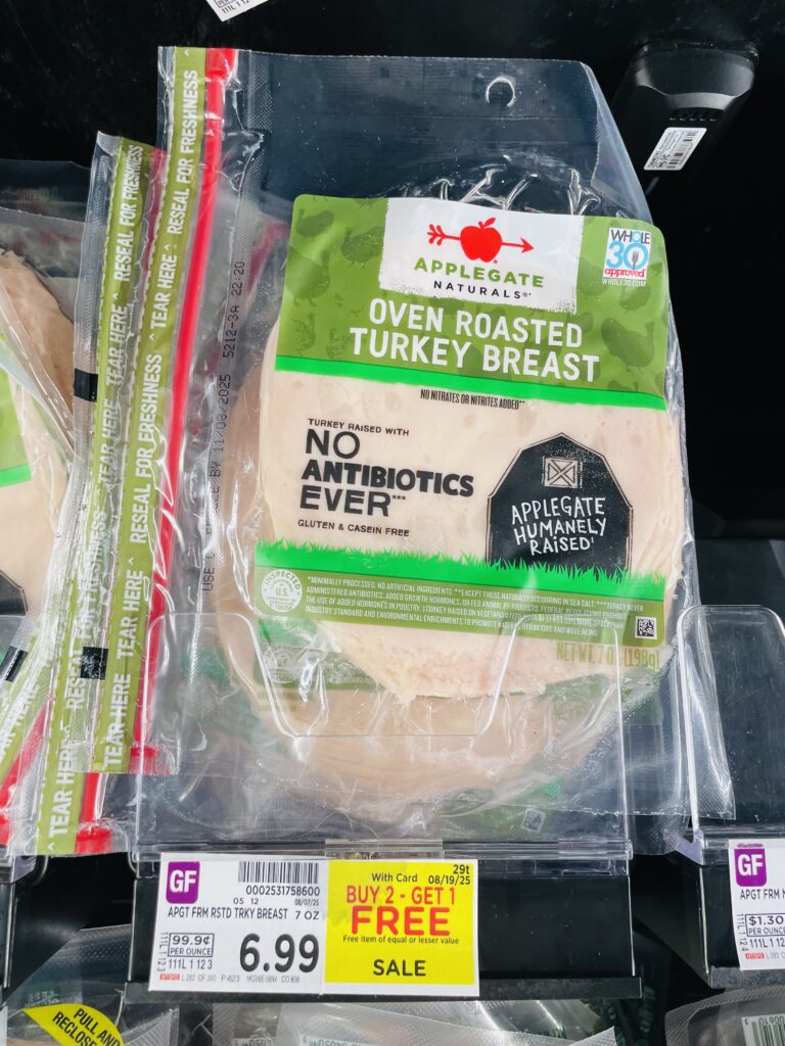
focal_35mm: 26
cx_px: 392
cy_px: 523
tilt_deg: +10.5
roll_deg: -0.3
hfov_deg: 53.1
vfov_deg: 67.3
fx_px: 786
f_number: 1.6
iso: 80
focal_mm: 4.2
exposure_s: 1/120
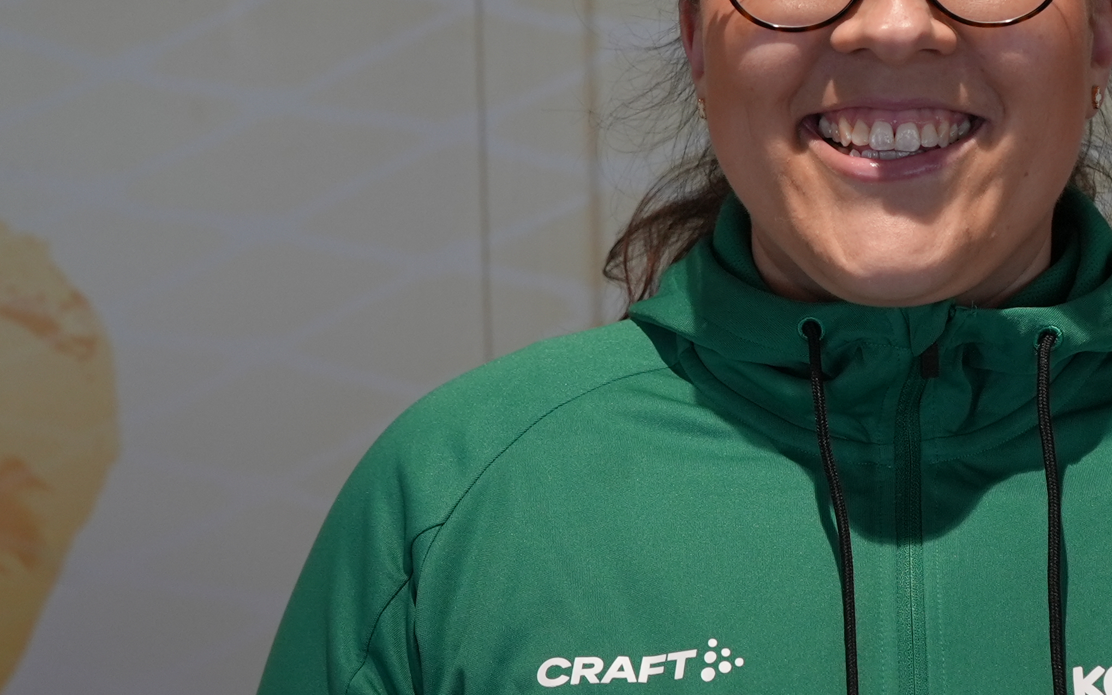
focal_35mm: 87
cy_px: 242
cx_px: 902
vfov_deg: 15.0
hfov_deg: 23.4
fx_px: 2637
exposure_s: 1/160
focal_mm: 41
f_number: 4.5
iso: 1250
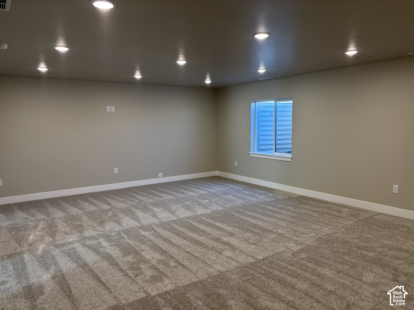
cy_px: 155
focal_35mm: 26
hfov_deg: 67.3
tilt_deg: -5.4
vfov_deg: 53.1
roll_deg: +0.4
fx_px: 311
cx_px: 207
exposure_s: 1/120
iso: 125
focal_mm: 5.96
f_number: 1.6
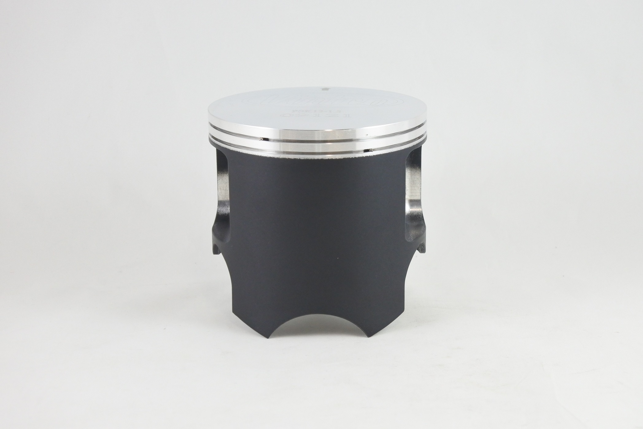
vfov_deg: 21.9
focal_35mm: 62
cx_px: 322
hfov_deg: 32.4
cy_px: 214
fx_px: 1107
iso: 800
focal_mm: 23.1
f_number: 5
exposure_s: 1/125
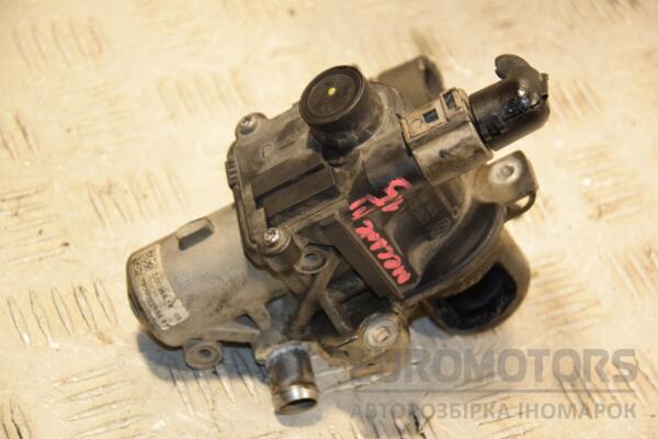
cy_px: 220
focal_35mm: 120
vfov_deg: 11.4
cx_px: 329
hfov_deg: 17.1
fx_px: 2193
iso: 800
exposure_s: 1/125
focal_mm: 80
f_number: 5.3
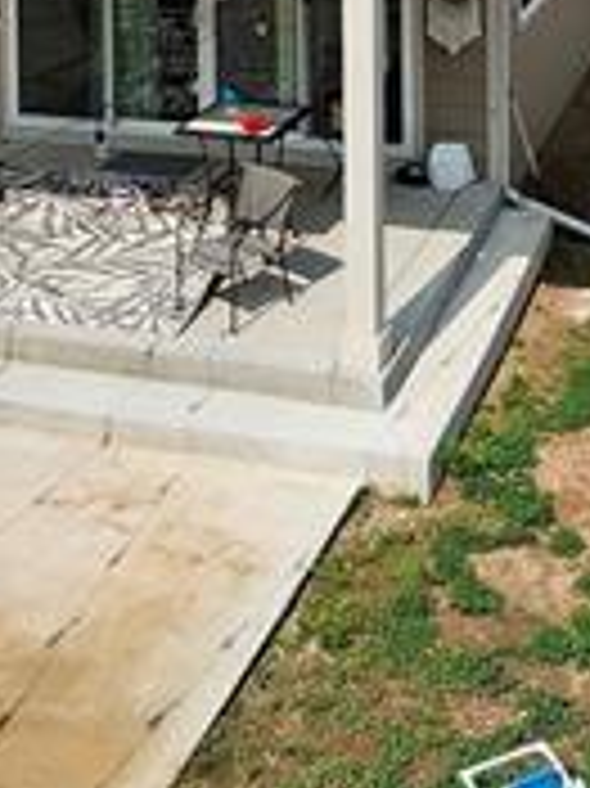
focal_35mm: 57
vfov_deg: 27.2
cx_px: 419
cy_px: -288
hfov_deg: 25.4
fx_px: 1297
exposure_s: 1/2038
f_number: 2.2
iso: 50
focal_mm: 2.2
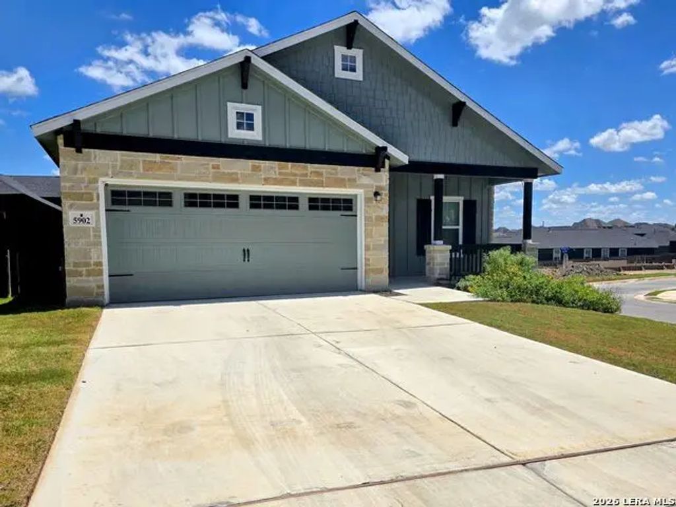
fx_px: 449
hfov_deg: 73.9
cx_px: 338
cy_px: 254
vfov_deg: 58.9
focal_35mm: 23
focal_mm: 6.3
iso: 12
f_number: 1.7
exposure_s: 1/2000
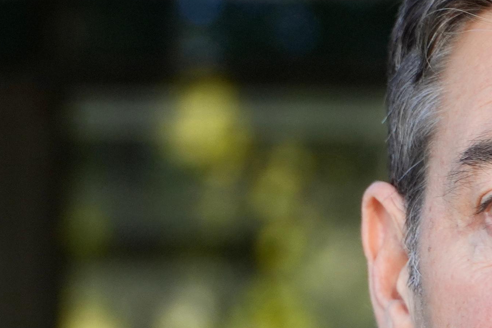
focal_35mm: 427
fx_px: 5833
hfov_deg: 4.8
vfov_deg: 3.2
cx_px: 488
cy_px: 427
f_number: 4
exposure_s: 1/250
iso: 400
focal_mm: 77
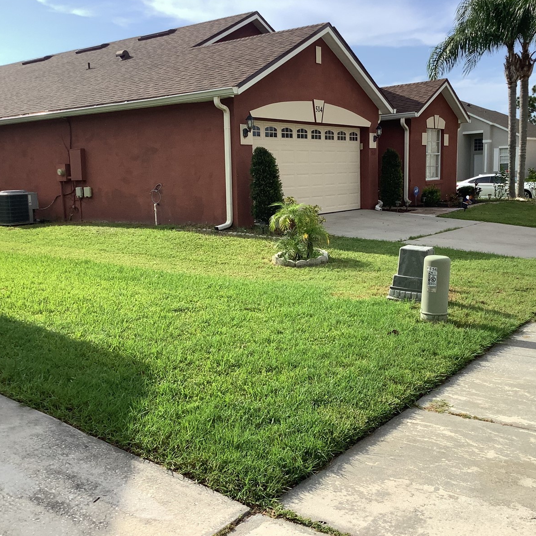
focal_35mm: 37
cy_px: 266
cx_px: 287
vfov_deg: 44.9
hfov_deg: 44.9
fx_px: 648
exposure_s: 1/1148
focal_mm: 3.3
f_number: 2.4
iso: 25
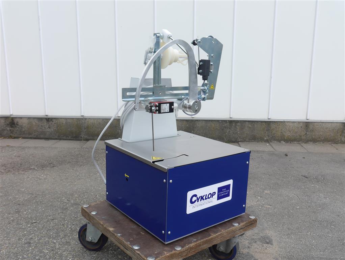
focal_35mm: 34
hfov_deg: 53.9
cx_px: 172
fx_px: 339
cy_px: 130
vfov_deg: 41.8
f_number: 6.3
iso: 160
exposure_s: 1/250
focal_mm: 17
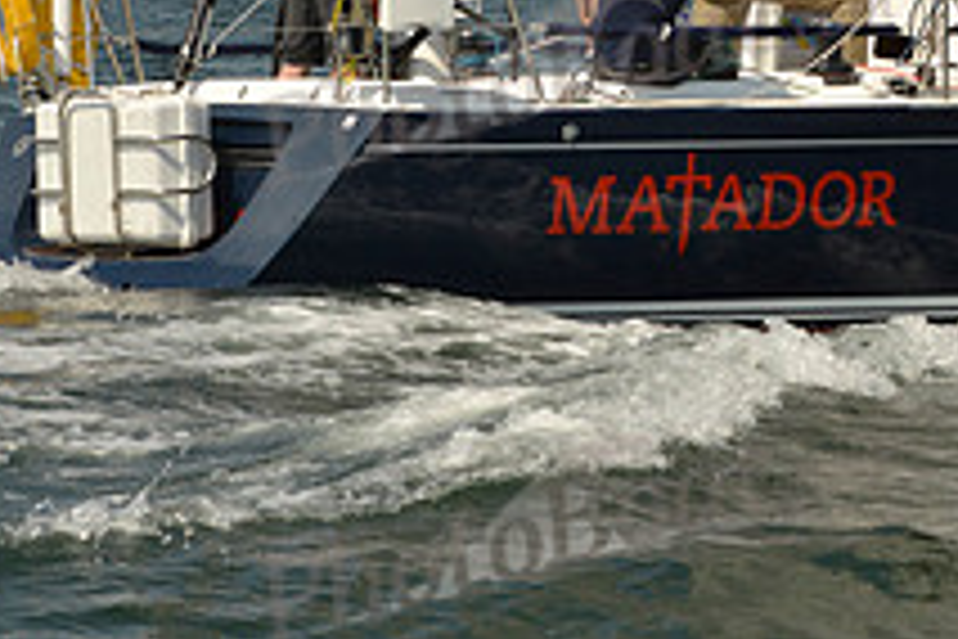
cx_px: 1129
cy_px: -227
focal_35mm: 191
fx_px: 5082
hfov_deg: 10.6
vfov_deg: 7.1
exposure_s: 1/1250
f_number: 7.1
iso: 200
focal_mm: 70
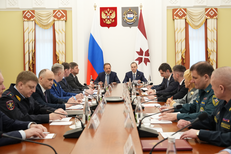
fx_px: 302
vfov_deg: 28.6
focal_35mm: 47
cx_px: 116
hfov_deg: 41.9
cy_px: 77
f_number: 5.6
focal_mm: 47
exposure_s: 1/200
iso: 2500
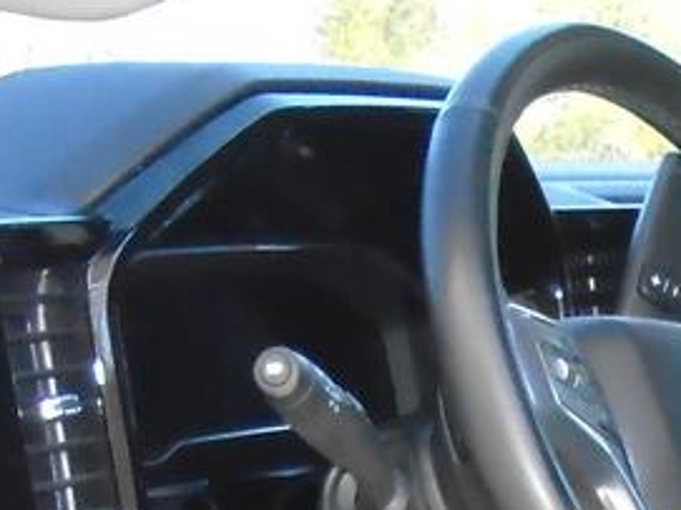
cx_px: 751
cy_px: 947
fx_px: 2419
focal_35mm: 123
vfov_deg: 11.1
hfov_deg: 15.6
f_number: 3.2
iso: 640
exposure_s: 1/250
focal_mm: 4.6
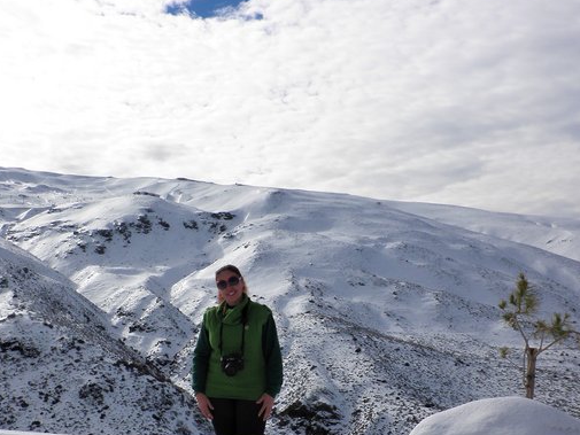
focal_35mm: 57
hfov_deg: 33.5
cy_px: 327
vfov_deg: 25.4
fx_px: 955
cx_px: 196
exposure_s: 1/640
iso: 64
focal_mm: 6.3
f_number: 5.6
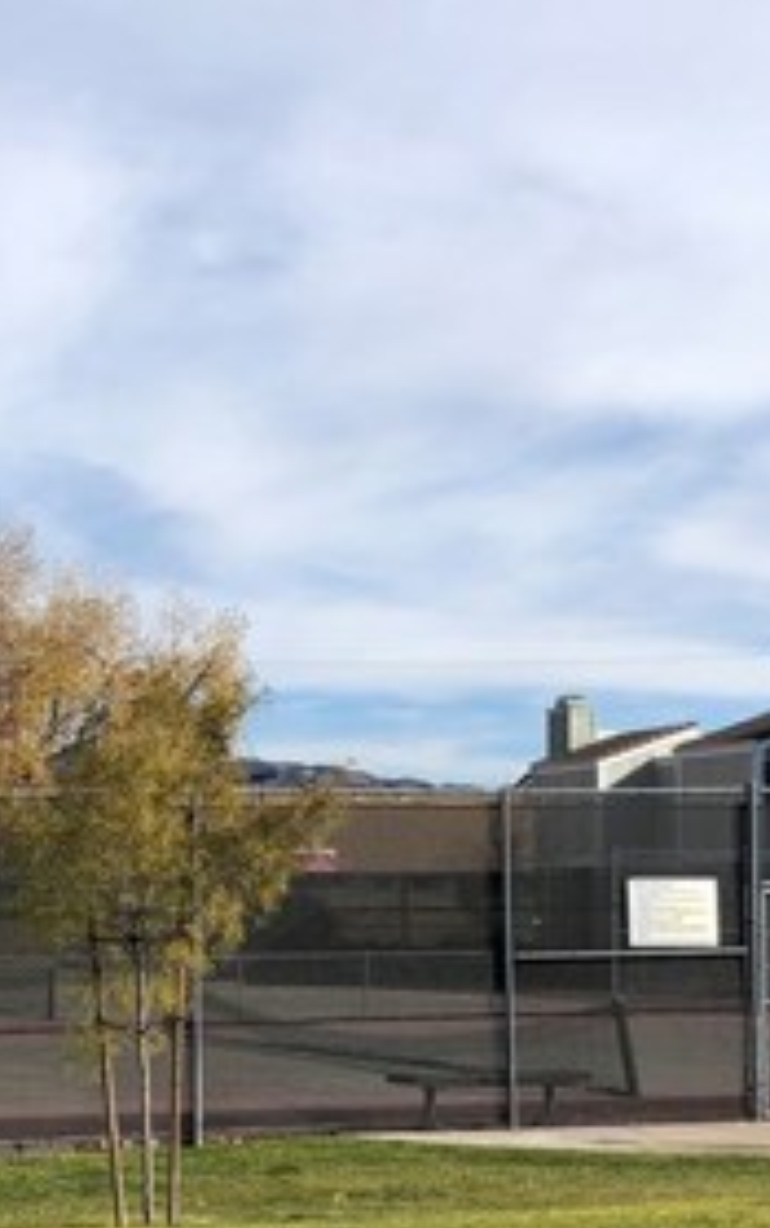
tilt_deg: +3.5
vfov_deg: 29.9
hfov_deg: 18.8
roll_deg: +0.7
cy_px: 845
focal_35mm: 68
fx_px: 2277
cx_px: 48
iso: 25
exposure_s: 1/3003
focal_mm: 3.99
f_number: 1.8
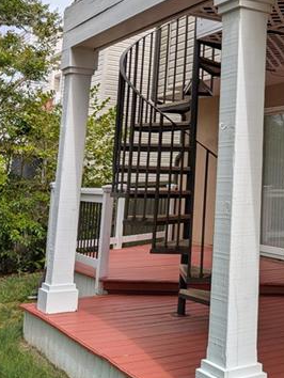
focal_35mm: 52
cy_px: 81
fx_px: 568
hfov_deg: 26.3
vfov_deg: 35.7
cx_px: 298
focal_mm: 4.53
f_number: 1.7
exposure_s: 1/1221
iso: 27
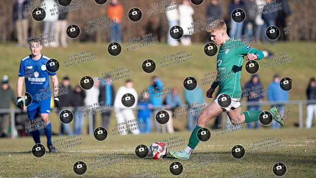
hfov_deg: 5.9
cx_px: 140
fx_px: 3075
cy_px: 83
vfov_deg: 3.3
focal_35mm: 367
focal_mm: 300
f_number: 3.5
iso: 140
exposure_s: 1/1600
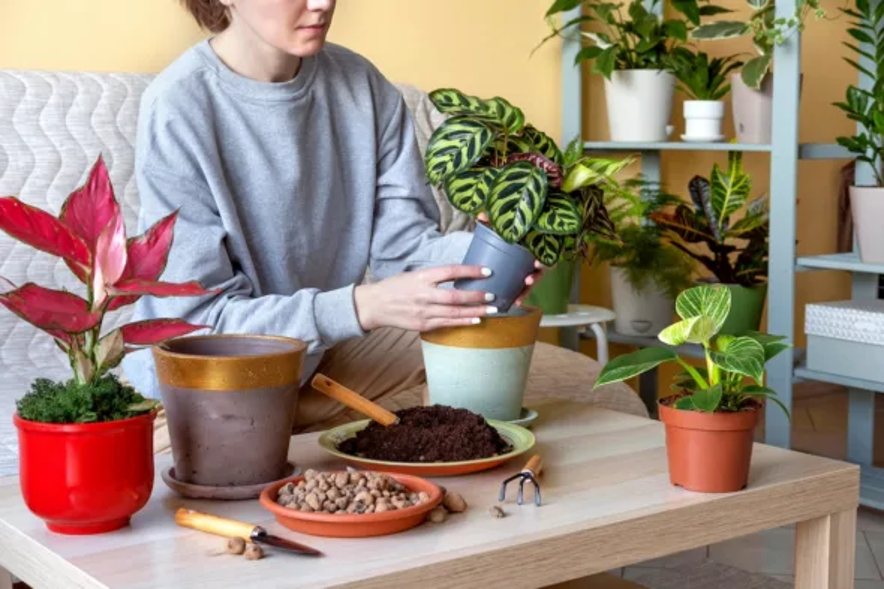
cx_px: 442
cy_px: 294
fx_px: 1301
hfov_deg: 37.5
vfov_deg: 25.5
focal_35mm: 53
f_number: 5.6
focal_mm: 35
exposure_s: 1/8
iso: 160
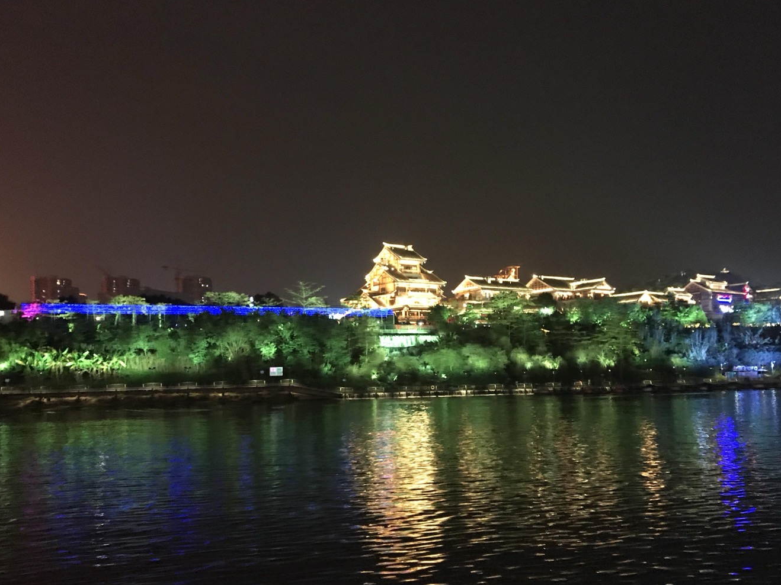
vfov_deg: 41.6
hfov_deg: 54.0
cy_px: 354
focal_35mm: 34
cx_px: 402
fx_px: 767
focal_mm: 3.99
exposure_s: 1/4
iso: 100
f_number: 1.8
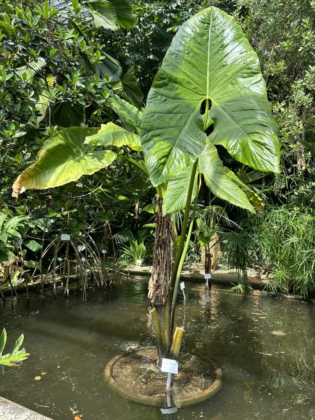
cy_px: 210
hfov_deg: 56.8
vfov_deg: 71.6
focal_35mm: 24
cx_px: 158
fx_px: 291
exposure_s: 1/980
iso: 80
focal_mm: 6.86
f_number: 1.78
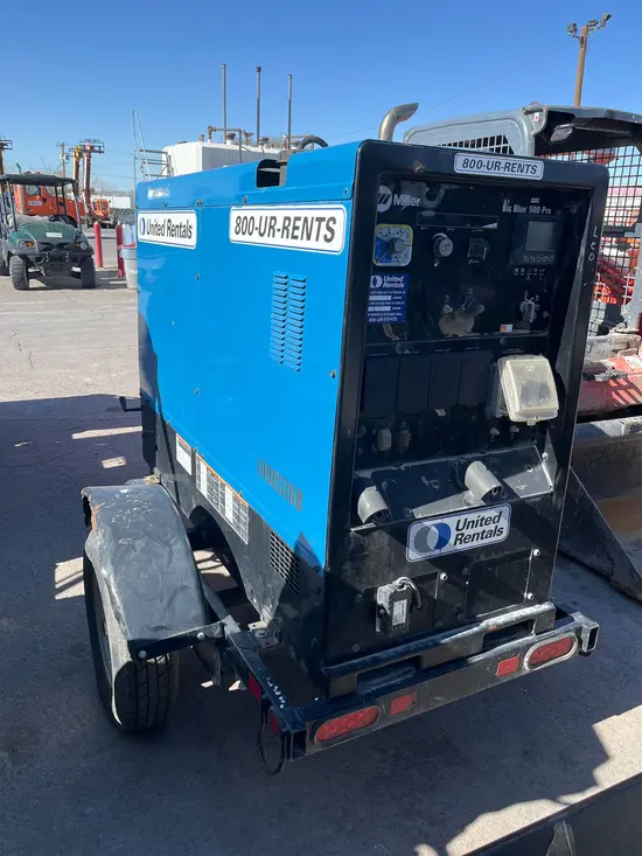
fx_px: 643
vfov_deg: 67.3
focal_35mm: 26
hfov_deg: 53.1
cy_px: 428
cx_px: 321
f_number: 1.6
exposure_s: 1/2137
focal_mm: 5.1
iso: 50
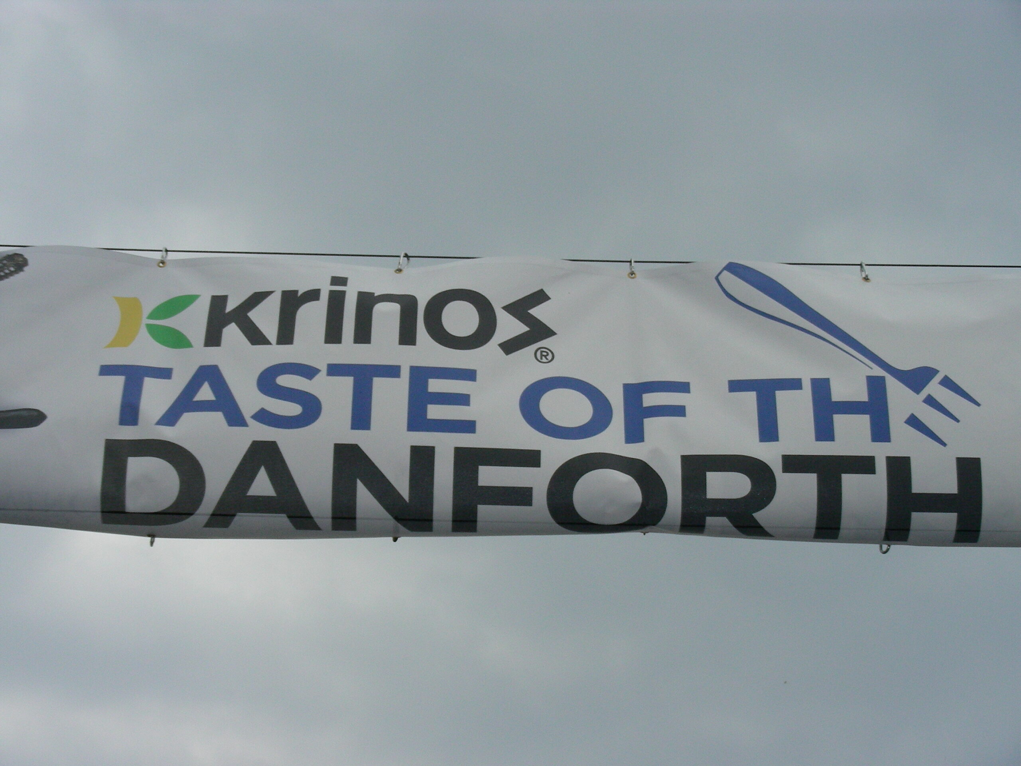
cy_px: 383
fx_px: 2330
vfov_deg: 18.7
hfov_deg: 24.7
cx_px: 510
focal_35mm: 79
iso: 100
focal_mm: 13.2
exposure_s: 1/373
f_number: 4
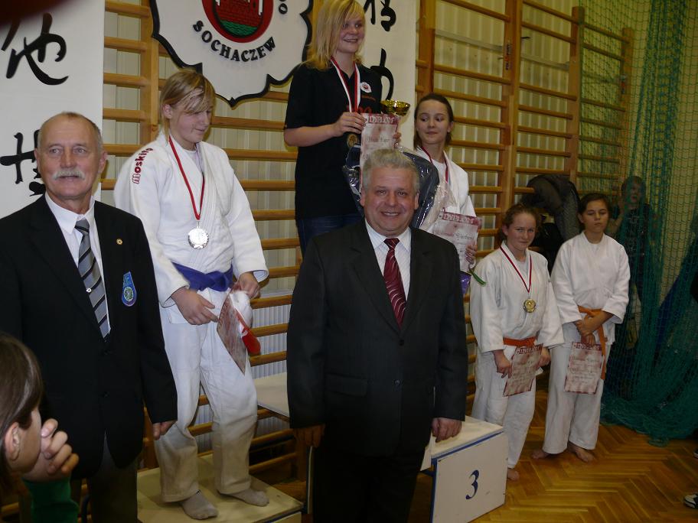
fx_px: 706
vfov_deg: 40.7
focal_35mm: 35
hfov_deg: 52.6
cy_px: 262
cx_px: 349
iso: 100
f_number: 2.8
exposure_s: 1/30
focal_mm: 7.4
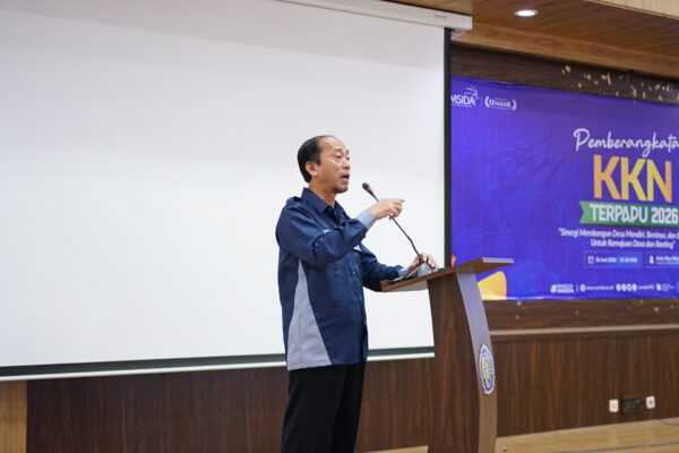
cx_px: 340
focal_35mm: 52
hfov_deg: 38.2
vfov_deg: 26.0
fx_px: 981
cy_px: 226
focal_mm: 35
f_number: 1.8
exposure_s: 1/200
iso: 3200
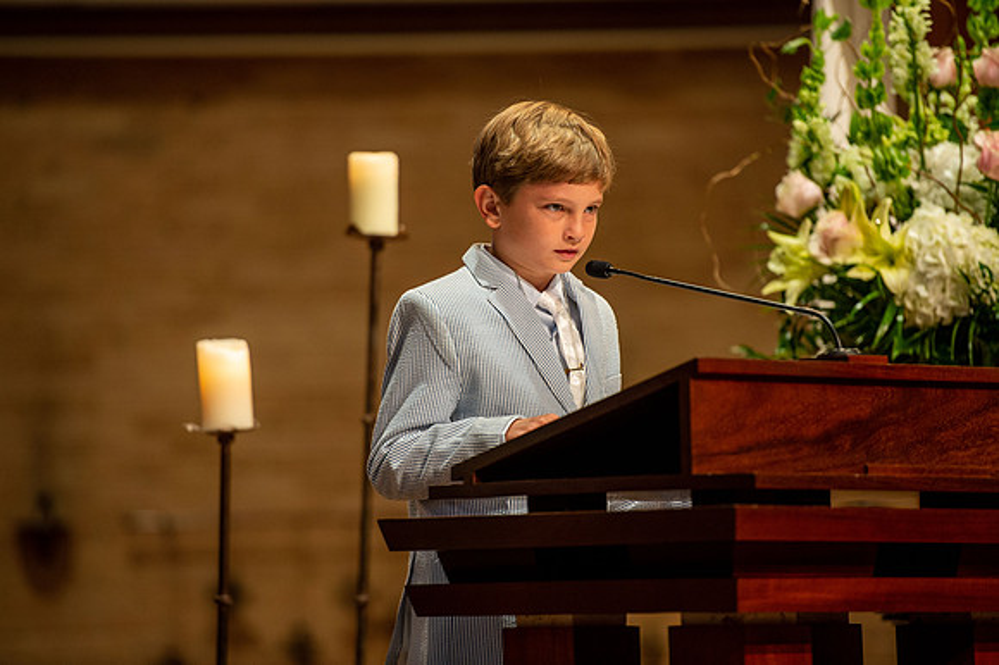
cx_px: 500
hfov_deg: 10.3
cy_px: 332
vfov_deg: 6.9
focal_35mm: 200
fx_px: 5547
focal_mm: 200
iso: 1600
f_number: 2.8
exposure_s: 1/100
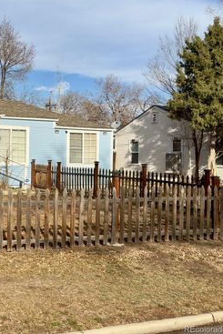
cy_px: 165
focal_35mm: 58
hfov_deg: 22.5
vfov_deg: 34.5
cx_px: 3
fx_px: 538
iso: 64
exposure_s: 1/5618
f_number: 1.78
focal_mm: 6.76
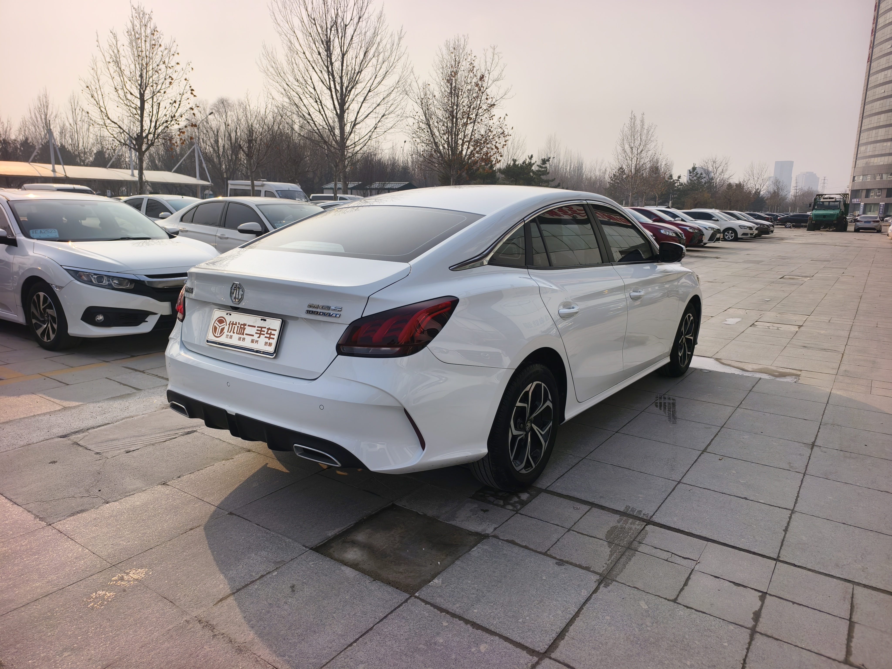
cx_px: 446
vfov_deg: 58.9
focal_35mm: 23
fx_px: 593
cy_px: 334
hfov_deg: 73.9
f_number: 1.57
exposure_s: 1/5814
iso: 72
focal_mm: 5.6
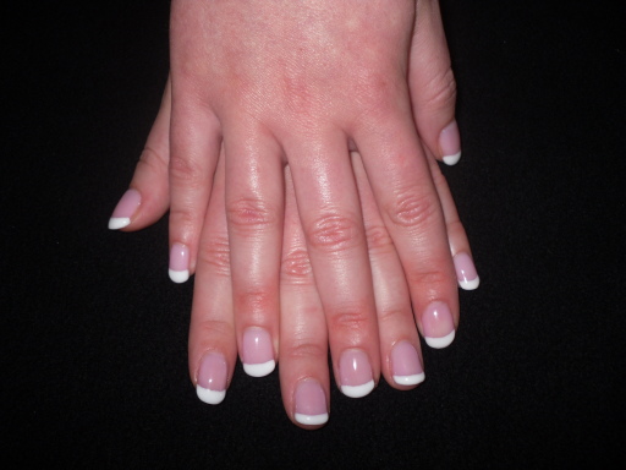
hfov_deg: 52.6
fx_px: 633
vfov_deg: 40.7
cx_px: 313
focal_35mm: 35
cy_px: 235
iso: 80
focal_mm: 6.3
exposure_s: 1/45
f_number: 7.6
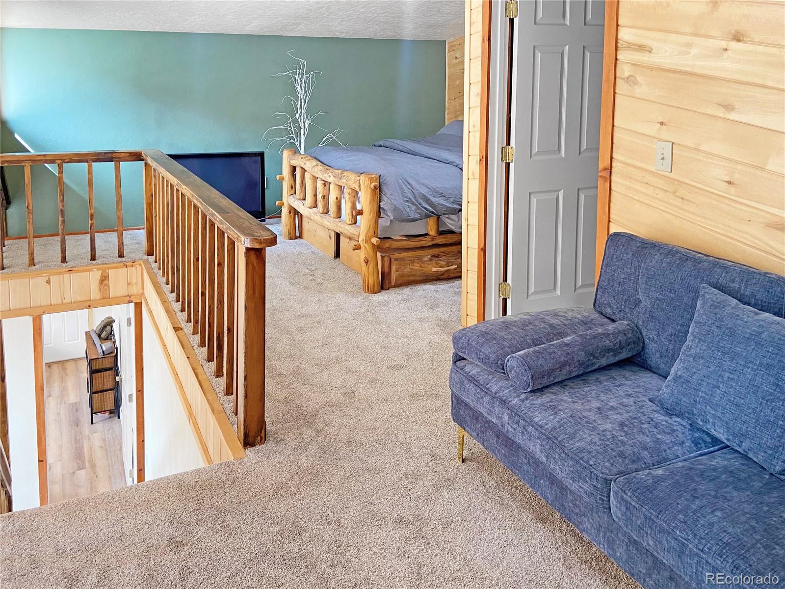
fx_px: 590
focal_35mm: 26
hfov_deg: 67.3
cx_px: 392
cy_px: 294
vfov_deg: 53.1
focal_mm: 4.25
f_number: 1.8
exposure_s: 1/60
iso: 125
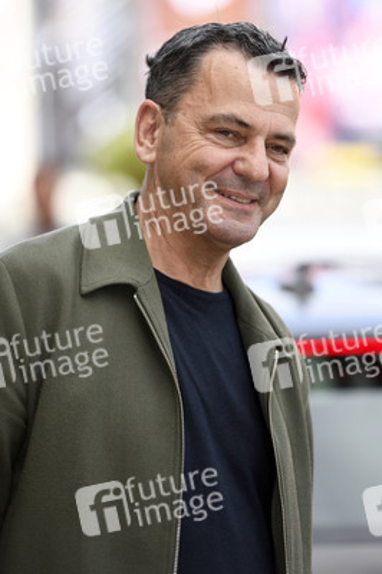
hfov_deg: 6.9
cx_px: 191
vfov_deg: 10.3
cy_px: 287
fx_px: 3189
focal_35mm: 200
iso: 250
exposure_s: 1/1000
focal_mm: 200
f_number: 3.5
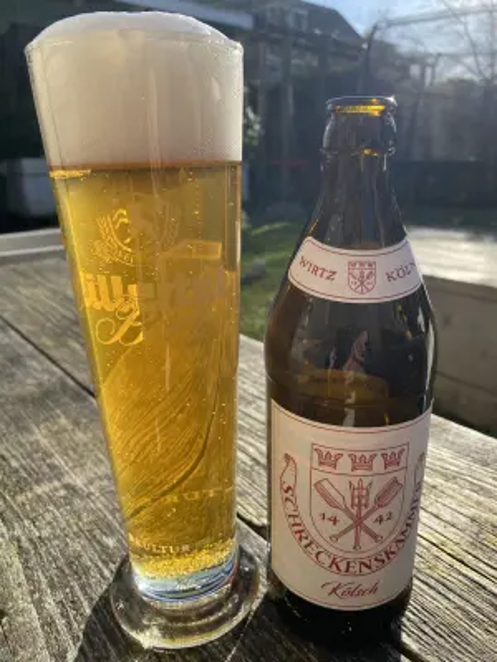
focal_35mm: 26
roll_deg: +1.5
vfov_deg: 67.3
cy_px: 331
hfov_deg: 53.1
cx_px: 248
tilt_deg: -16.8
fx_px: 498
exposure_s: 1/1447
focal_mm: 4.25
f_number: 1.8
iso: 32
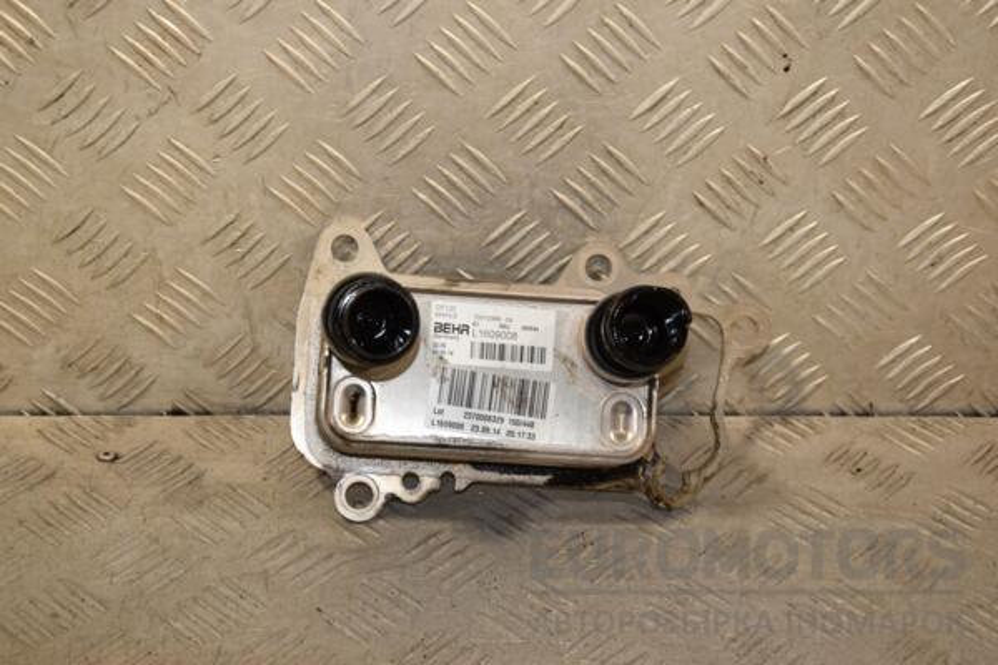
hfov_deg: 27.0
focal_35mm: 75
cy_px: 332
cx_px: 499
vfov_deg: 18.2
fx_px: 2079
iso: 800
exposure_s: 1/200
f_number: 6.3
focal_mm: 50
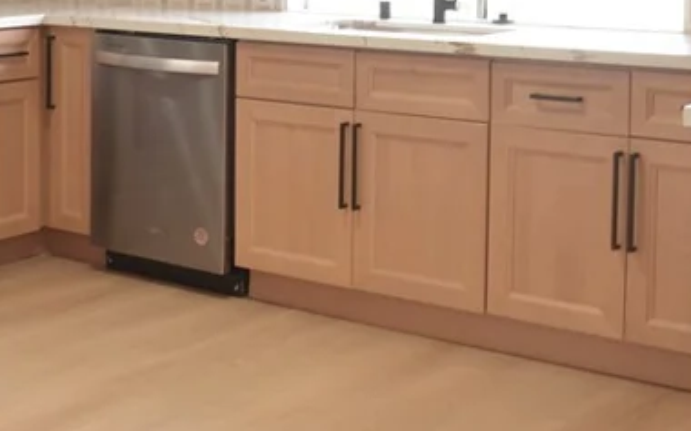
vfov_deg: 17.1
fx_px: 1393
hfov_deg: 27.1
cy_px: -36
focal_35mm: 74
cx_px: 95
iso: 200
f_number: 3.5
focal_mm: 18
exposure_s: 1/50
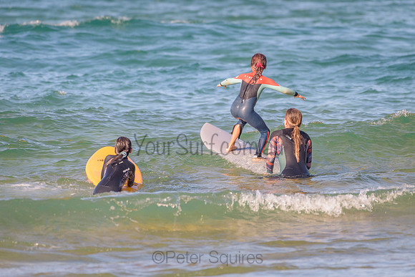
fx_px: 7072
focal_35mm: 613
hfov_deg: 3.4
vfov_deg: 2.2
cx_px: 253
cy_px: 123
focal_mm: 500
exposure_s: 1/2000
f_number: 5.6
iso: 450
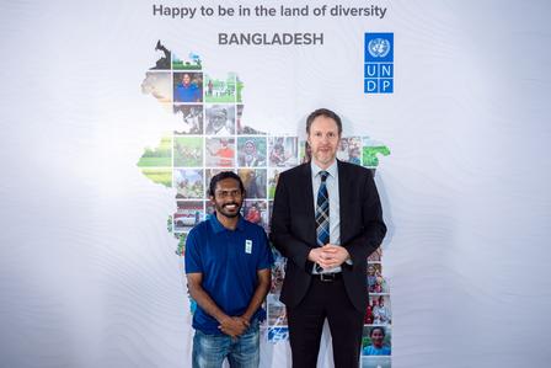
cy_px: 184
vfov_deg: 45.0
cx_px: 276
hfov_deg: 63.6
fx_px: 444
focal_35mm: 29
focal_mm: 29
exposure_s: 1/1.25
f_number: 4
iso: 50
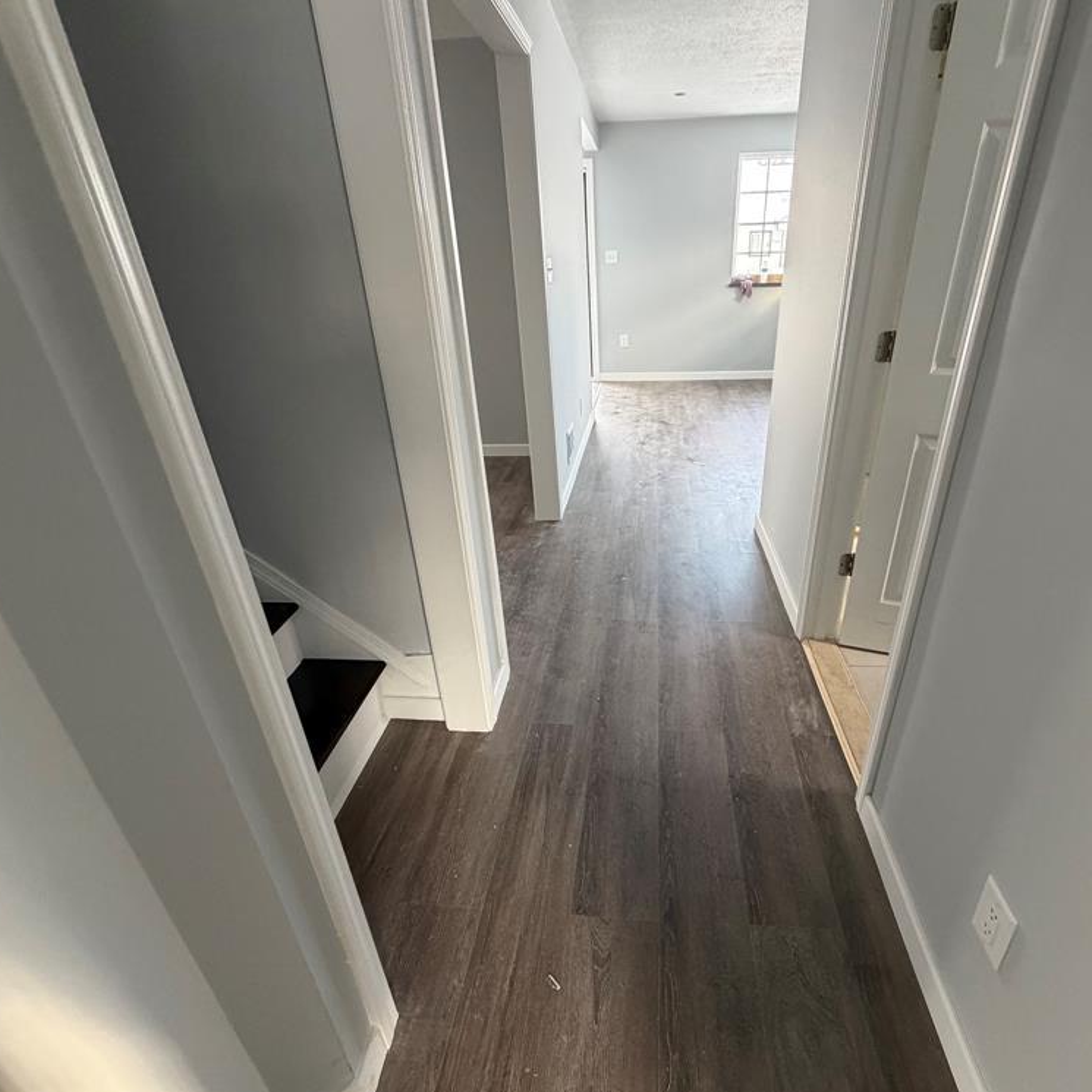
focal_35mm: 17
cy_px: 551
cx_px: 611
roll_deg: +1.9
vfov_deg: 84.0
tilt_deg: -27.3
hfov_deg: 83.6
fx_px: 607
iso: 320
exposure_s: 1/72
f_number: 2.2
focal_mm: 2.22
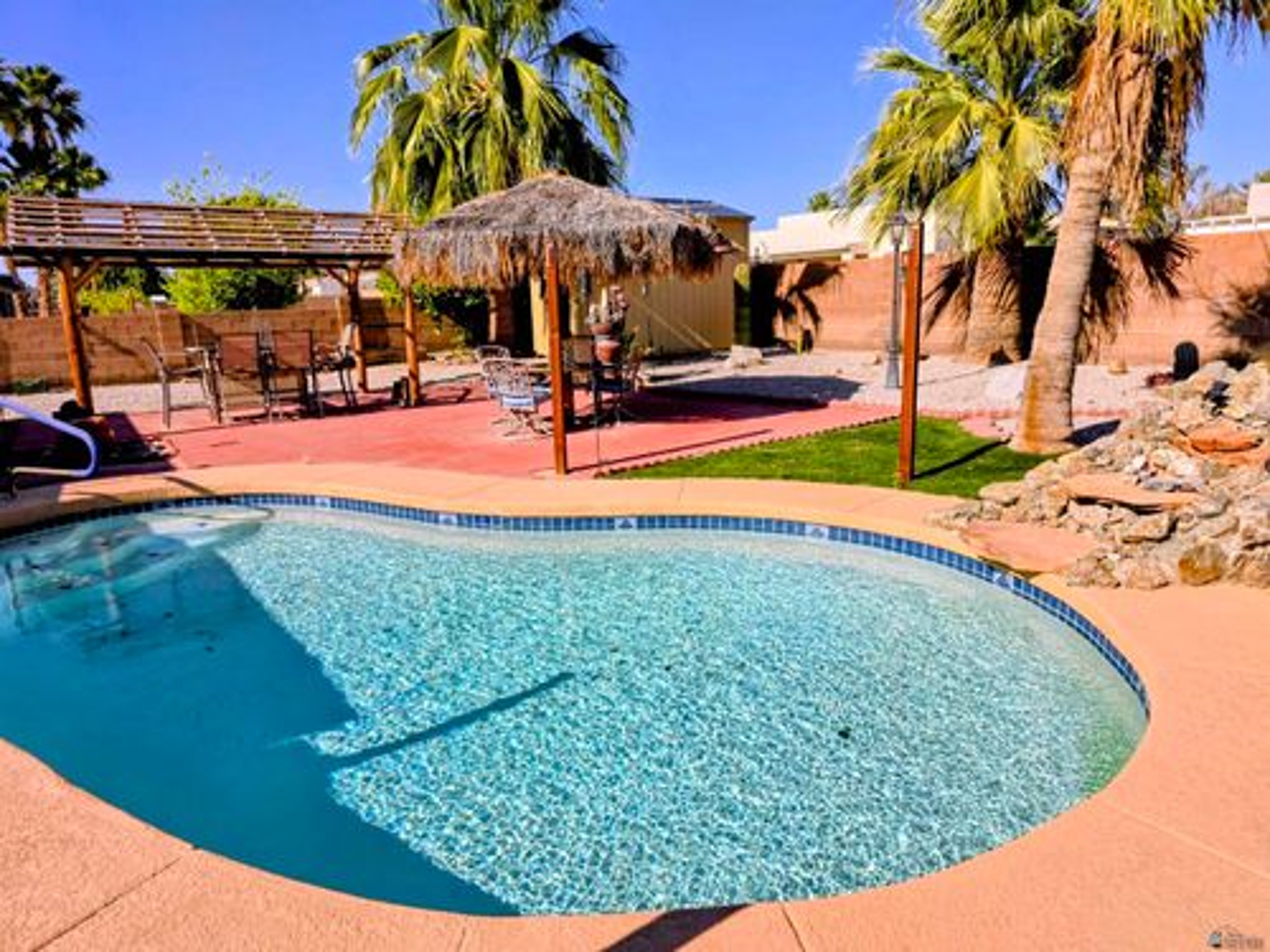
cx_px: 635
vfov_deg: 58.9
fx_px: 844
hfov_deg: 73.9
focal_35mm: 23
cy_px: 476
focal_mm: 6.3
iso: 64
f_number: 1.7
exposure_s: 1/7944
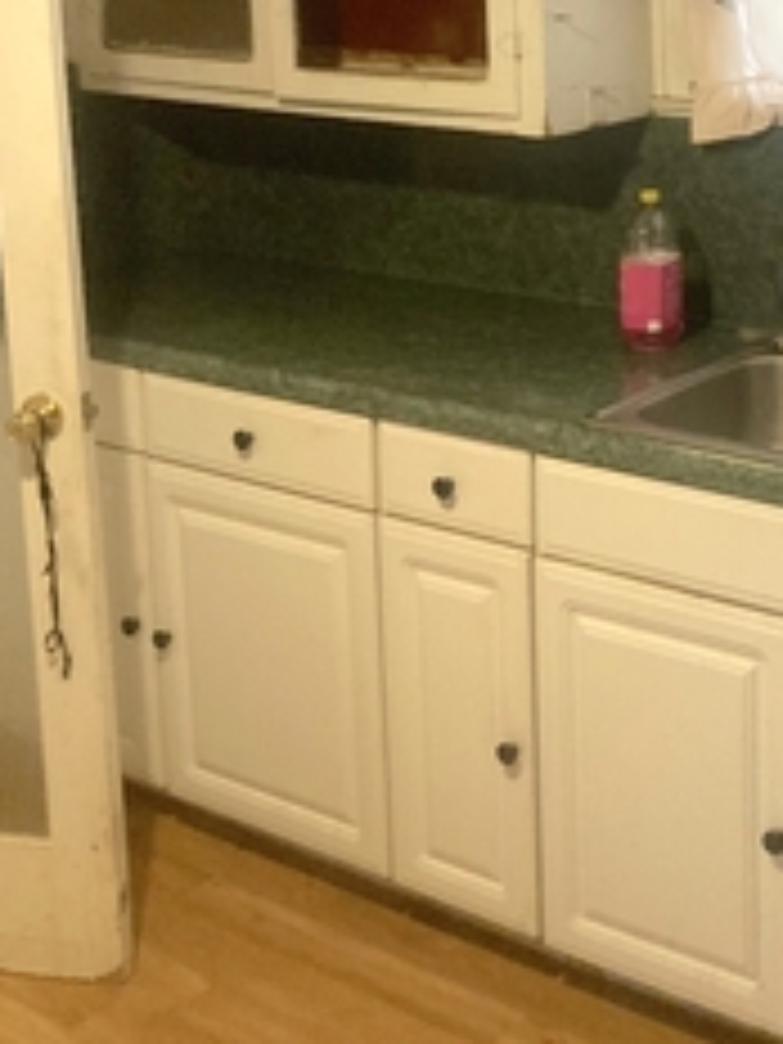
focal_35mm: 58
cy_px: 189
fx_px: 1749
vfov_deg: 32.2
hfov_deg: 24.5
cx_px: 716
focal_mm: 3.99
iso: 320
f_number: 1.8
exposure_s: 1/60
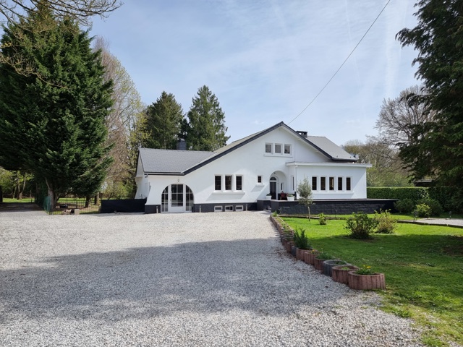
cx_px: 232
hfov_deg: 71.6
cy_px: 174
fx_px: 321
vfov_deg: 56.8
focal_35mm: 24
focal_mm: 6.7
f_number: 1.8
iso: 50
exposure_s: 1/1188
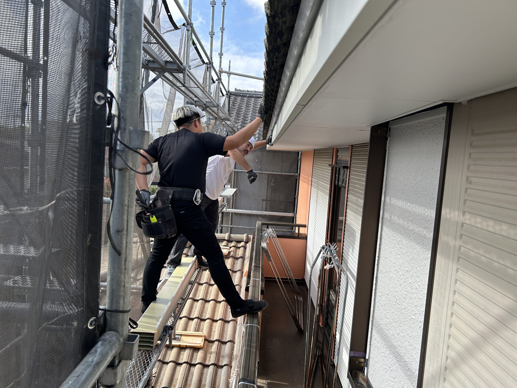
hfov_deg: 67.3
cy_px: 194
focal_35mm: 26
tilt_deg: -3.0
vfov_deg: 53.1
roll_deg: -3.1
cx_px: 258
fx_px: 388
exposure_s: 1/894
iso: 50
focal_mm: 5.7
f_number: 1.5
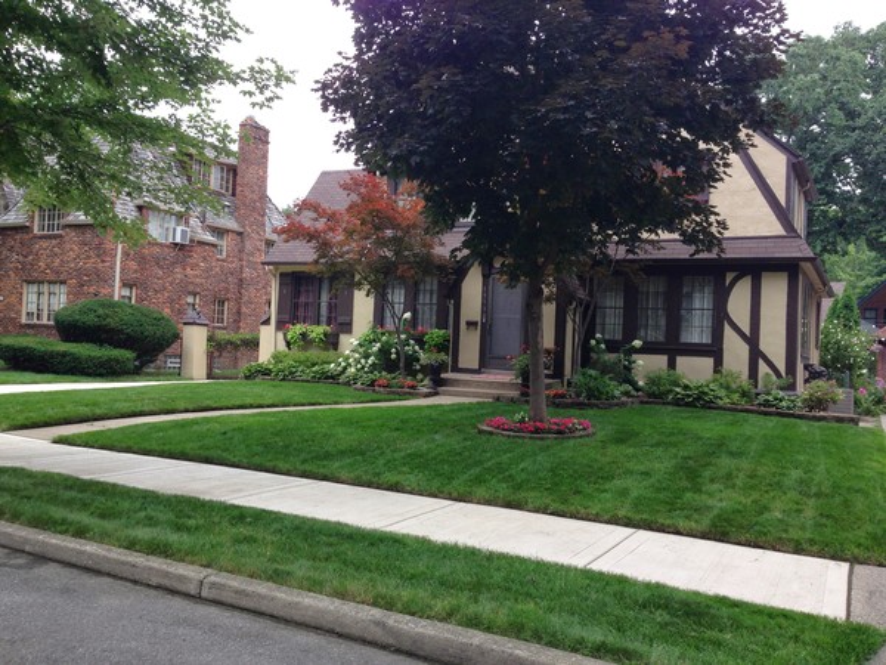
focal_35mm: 33
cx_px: 443
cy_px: 332
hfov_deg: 55.4
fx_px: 845
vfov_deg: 42.9
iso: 50
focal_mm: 4.12
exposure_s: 1/166
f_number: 2.4
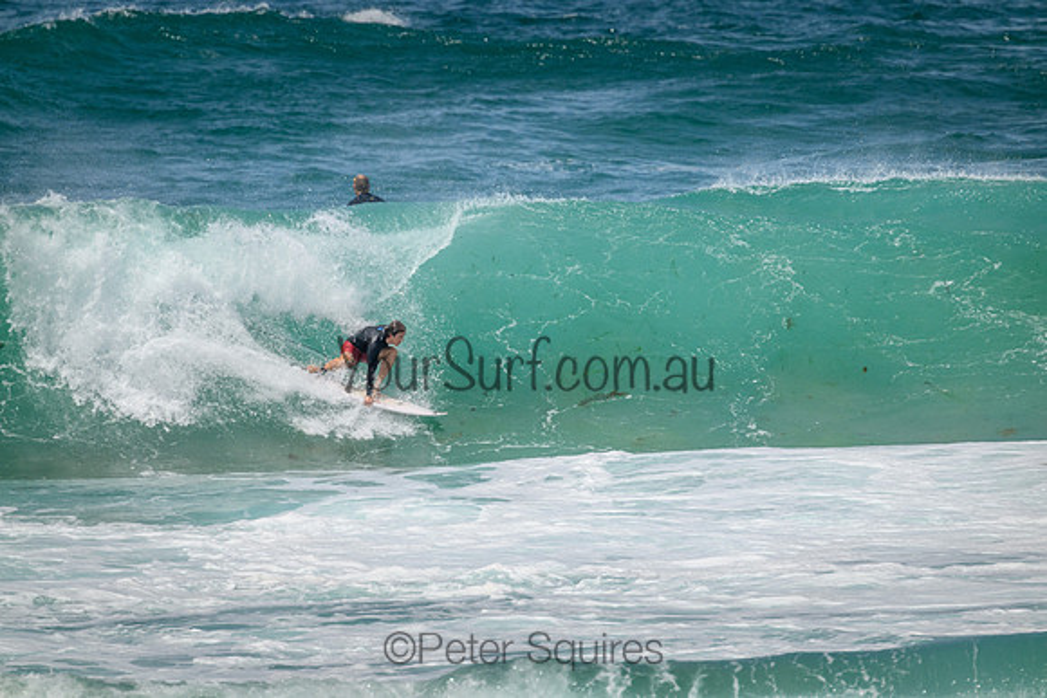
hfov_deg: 2.6
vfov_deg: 1.7
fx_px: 23271
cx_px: 524
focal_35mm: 800
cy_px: 349
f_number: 11
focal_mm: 800
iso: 560
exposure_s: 1/2000
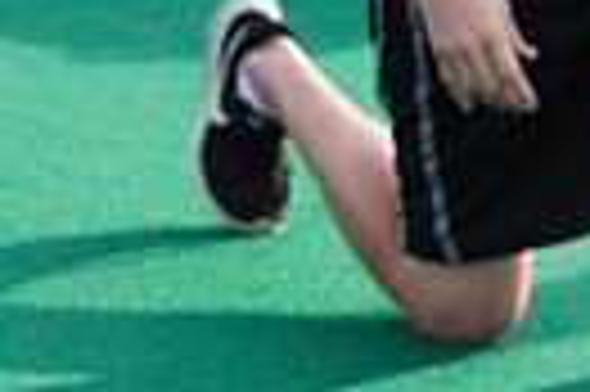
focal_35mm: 310
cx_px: -207
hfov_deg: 6.6
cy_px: -250
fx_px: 5074
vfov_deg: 4.4
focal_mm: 70
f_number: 5.6
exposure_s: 1/4000
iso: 800
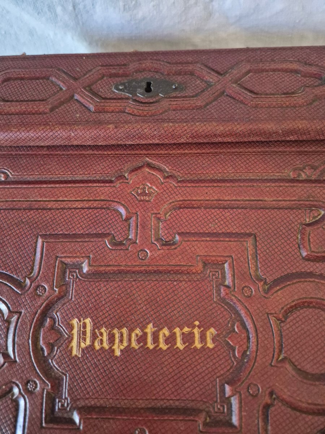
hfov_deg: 58.9
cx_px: 162
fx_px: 288
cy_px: 217
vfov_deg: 73.9
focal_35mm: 23
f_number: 1.8
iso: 2000
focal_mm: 5.4
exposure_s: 1/100
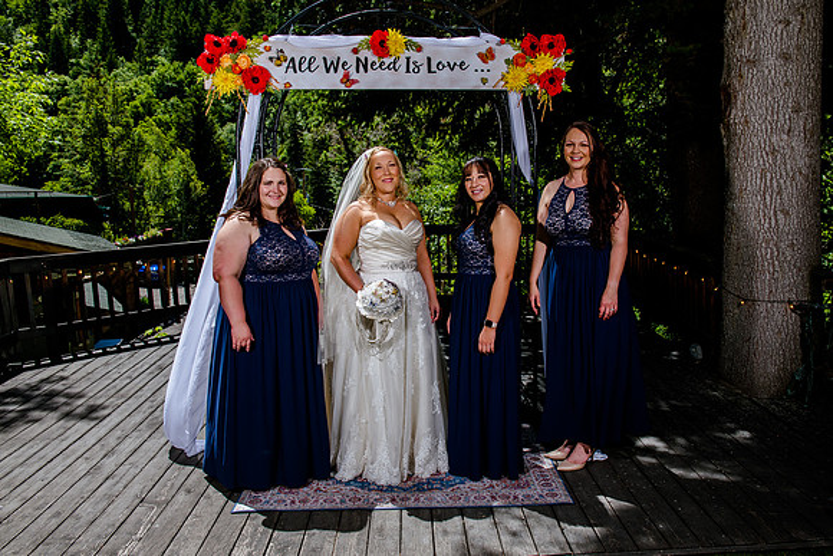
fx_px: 677
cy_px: 268
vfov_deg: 44.6
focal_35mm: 29
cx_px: 431
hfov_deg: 63.1
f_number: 8
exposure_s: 1/400
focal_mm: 28
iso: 160
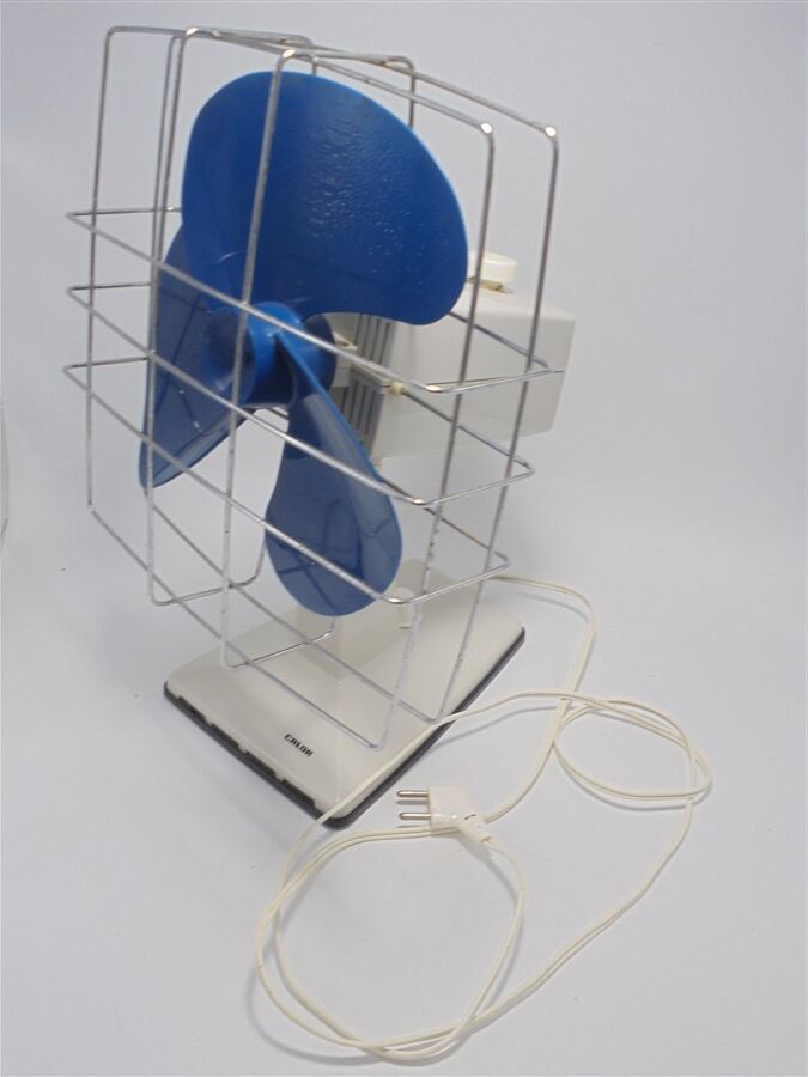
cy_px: 538
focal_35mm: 34
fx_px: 1058
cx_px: 404
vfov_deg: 54.0
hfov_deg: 41.8
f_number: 4
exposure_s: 1/60
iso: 100
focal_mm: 6.1
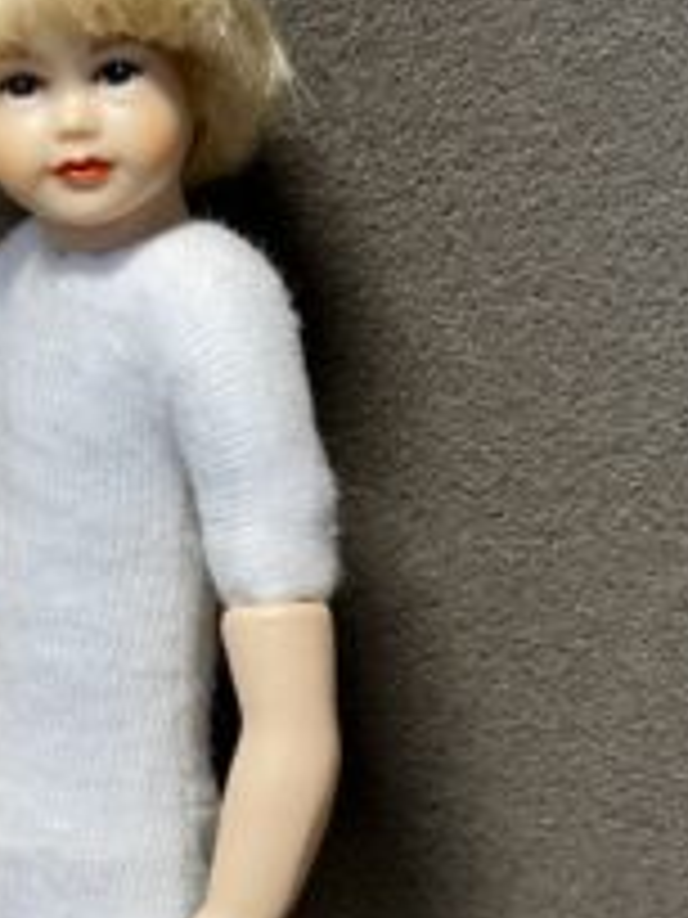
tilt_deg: -21.7
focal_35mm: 94
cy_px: 720
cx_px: 135
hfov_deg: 15.6
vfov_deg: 20.7
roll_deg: -1.6
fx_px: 2491
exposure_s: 1/121
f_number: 1.78
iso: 50
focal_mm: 6.86
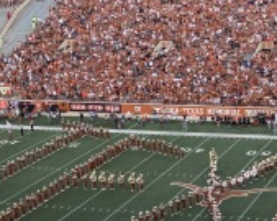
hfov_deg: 19.4
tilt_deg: -17.4
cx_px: 279
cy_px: 188
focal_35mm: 96
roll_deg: +2.5
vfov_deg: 15.9
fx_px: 787
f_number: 1.8
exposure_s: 1/413
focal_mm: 4.25
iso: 25
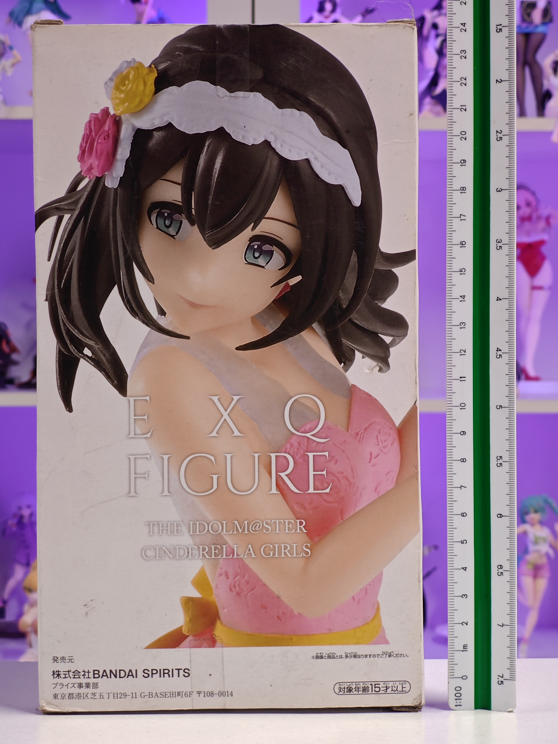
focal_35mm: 80
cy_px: 372
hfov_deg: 18.4
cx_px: 279
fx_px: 1719
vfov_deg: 24.4
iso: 400
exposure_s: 1/16.3
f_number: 2.4
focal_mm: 7.48
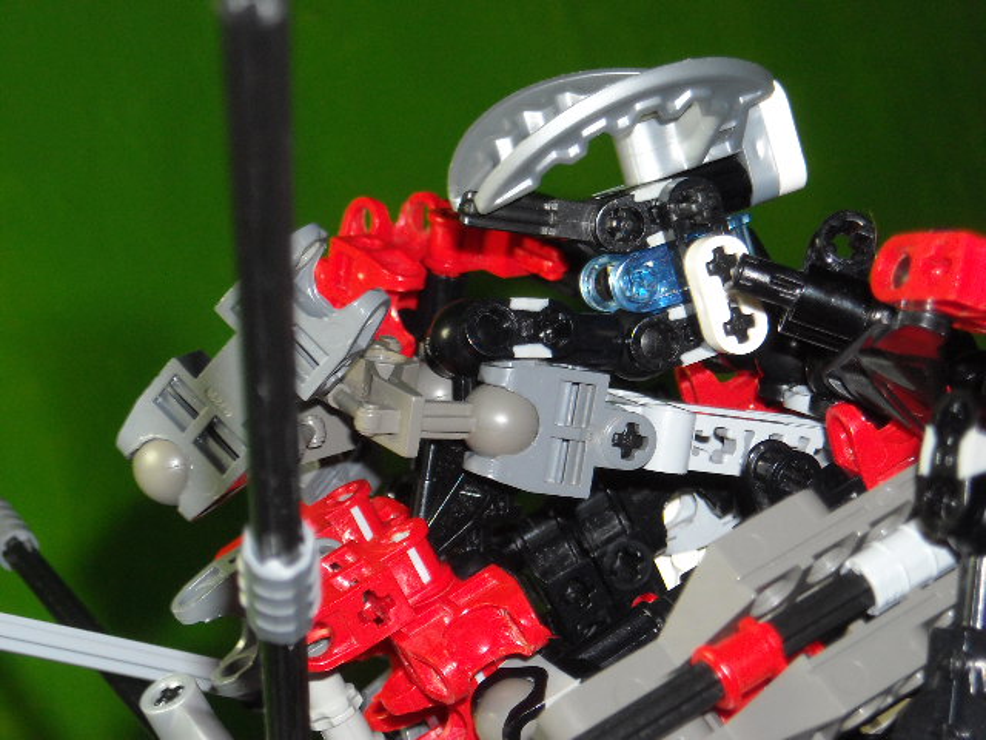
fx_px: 2991
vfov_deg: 14.1
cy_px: 370
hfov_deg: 18.7
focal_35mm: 105
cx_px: 493
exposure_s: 1/125
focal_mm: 17.1
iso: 200
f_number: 4.7
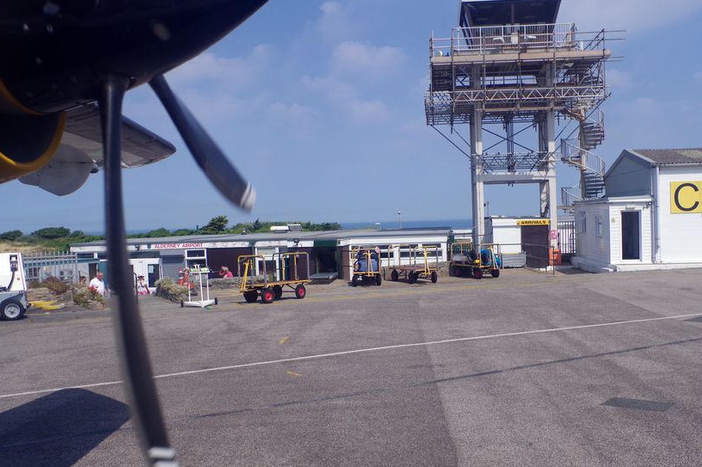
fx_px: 752
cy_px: 246
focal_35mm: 39
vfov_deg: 34.5
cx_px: 384
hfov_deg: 49.9
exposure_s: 1/5000
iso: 400
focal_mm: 21
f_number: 4.5
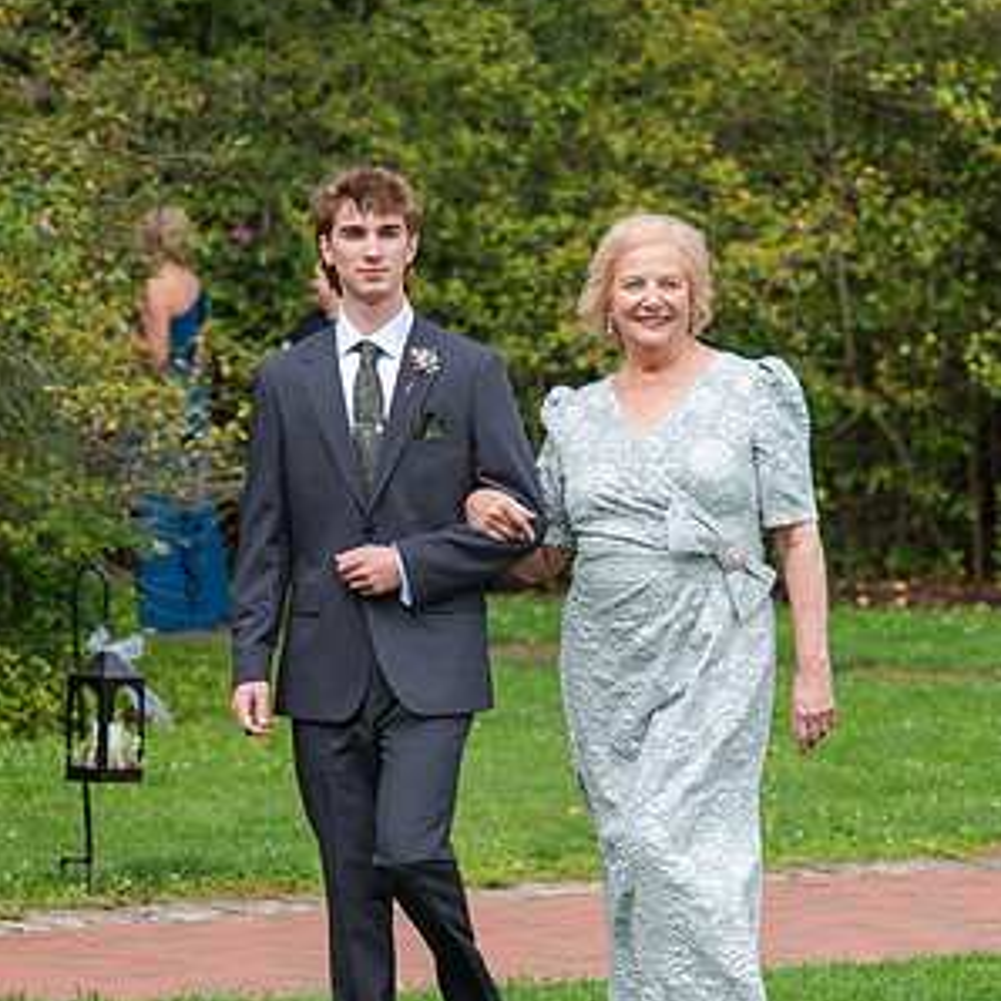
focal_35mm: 217
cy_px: 605
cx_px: 538
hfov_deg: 8.1
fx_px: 7099
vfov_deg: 8.1
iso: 100
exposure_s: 1/320
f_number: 4
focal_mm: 105
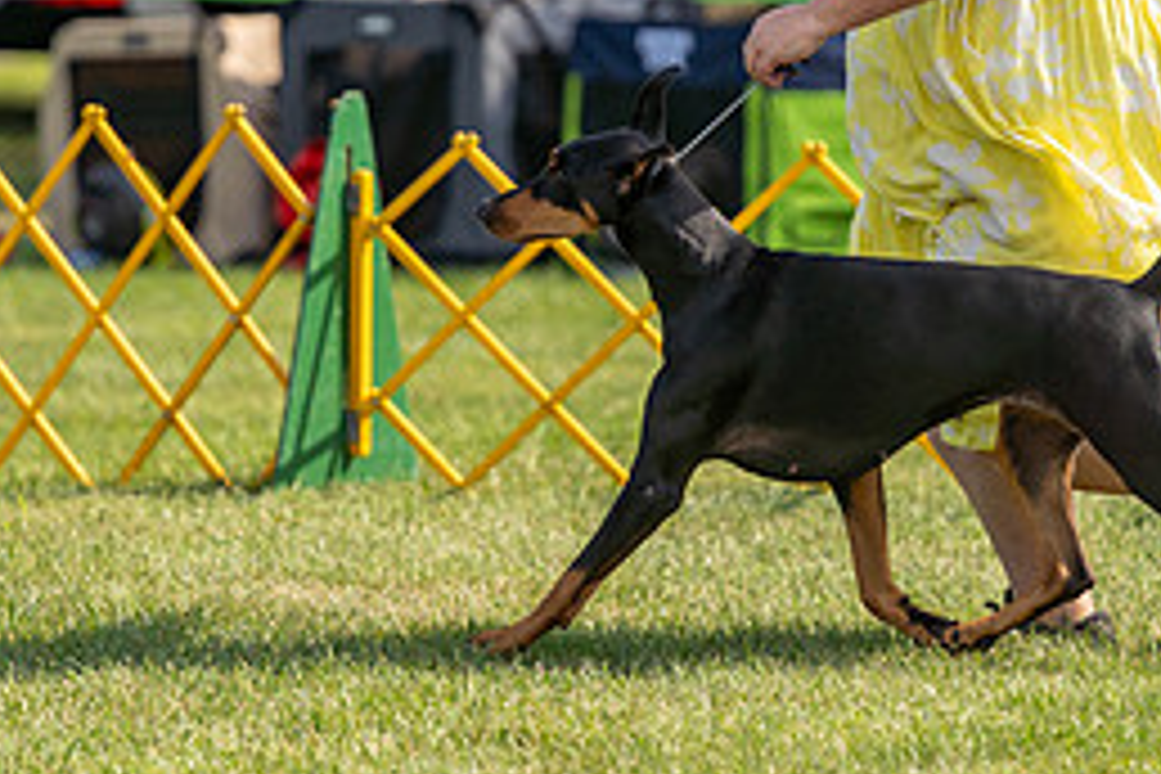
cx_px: 576
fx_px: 14157
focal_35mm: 439
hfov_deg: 4.7
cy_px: 61
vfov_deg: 3.1
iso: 200
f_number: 3.5
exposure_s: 1/1600
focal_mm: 195
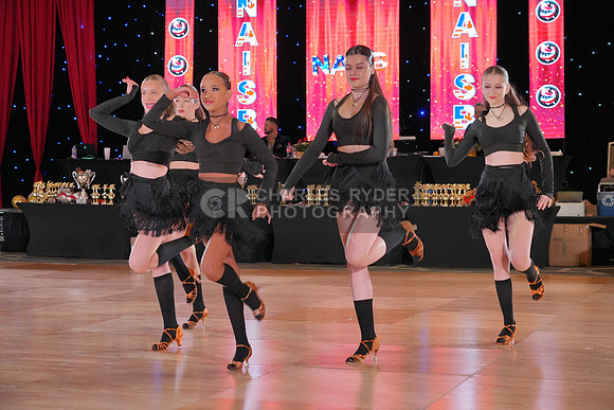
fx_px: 1160
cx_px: 307
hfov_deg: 29.6
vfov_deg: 20.0
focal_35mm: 68
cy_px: 205
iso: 5000
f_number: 5.6
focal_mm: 68
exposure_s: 1/400
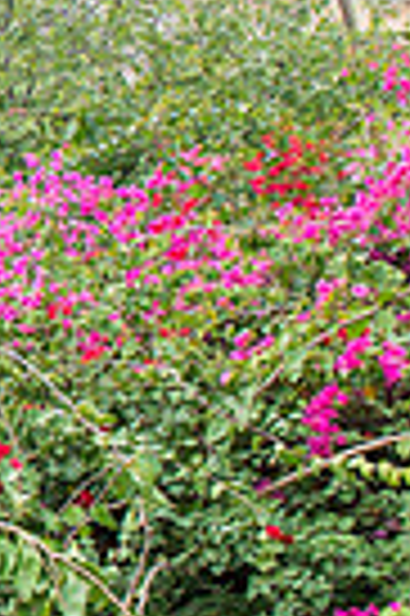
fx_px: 1747
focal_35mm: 102
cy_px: 232
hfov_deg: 10.5
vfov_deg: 20.0
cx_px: -712
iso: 100
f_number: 3.5
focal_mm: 24
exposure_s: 1/250
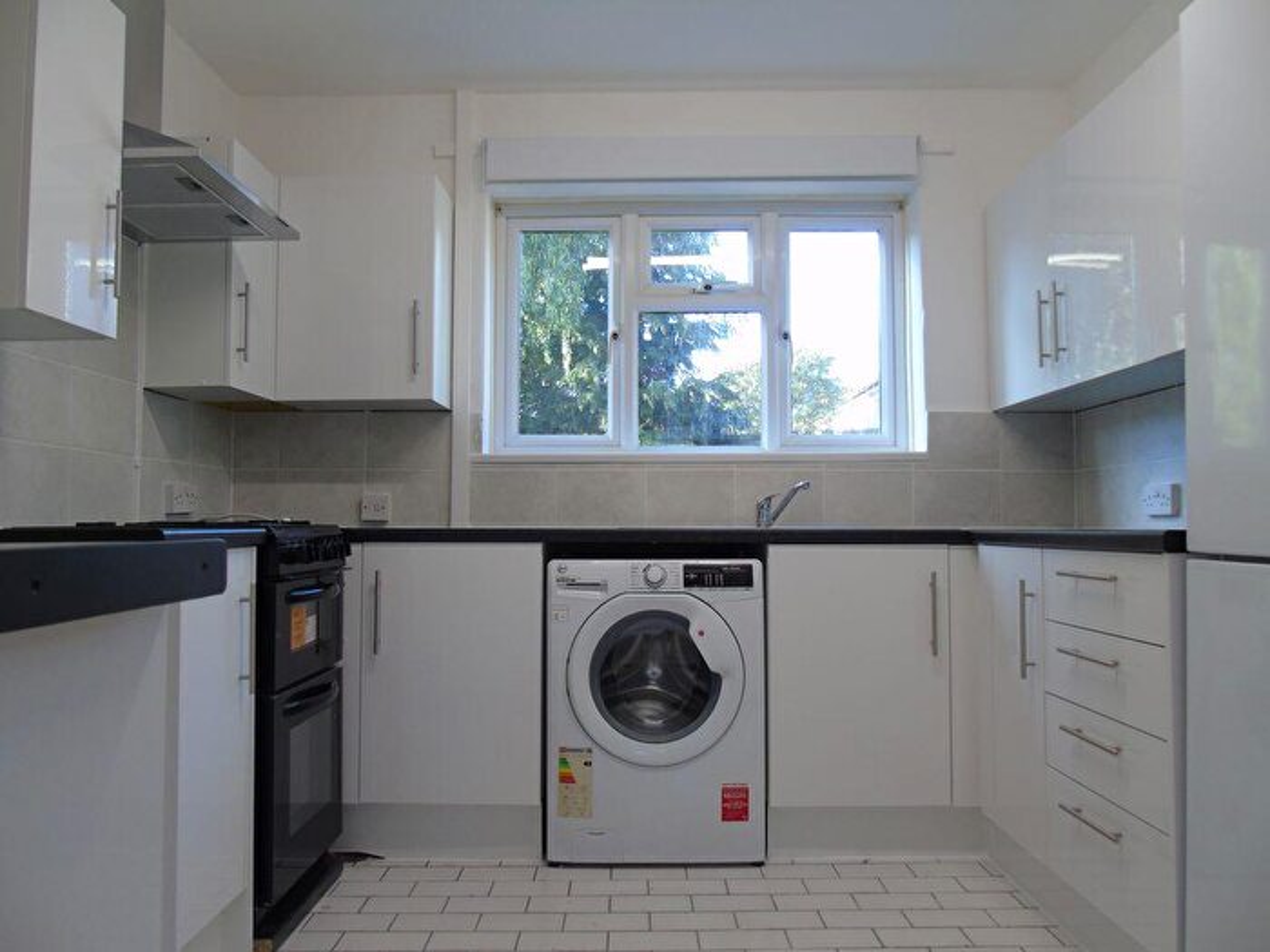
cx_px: 635
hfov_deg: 69.4
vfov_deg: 54.9
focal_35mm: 25
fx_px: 917
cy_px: 476
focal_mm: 4.4
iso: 80
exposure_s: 1/30
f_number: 3.4
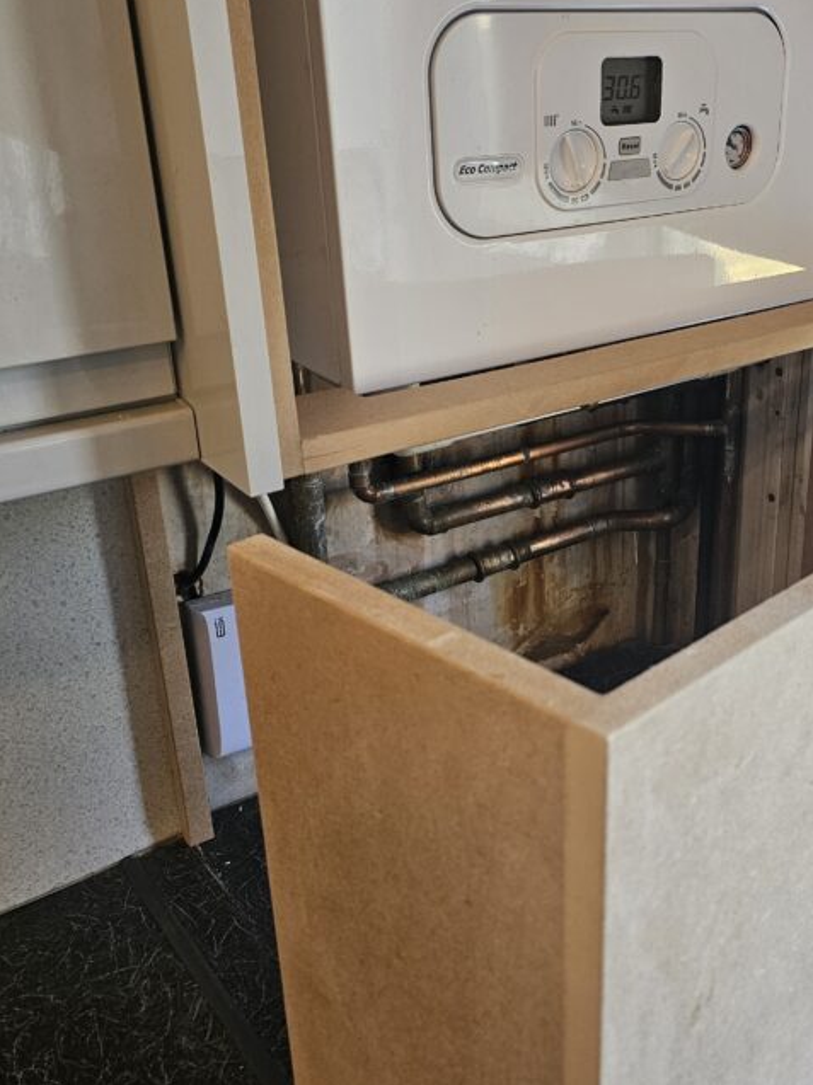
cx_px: 598
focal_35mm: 37
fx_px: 1160
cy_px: 506
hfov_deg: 37.8
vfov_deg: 50.1
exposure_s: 1/100
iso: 250
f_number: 1.7
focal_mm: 6.3
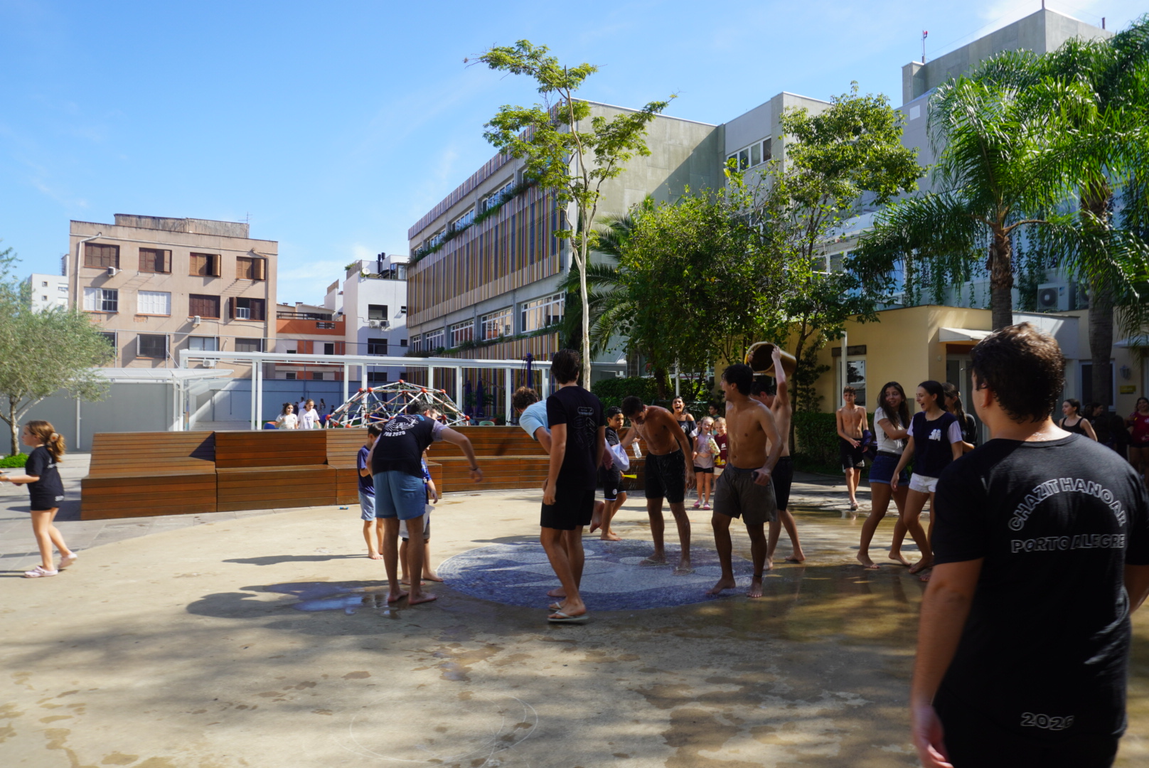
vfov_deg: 53.2
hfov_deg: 73.7
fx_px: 767
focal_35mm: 24
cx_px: 574
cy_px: 384
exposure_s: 1/125
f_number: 9
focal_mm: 16
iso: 100
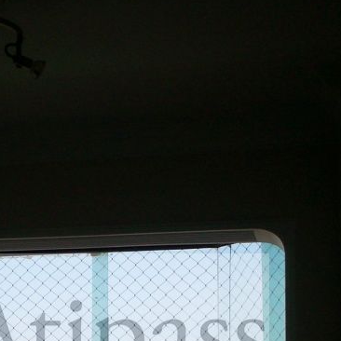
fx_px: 992
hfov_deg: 19.2
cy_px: 347
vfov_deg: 18.9
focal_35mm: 89
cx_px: 42
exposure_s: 1/320
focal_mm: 6
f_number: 4.5
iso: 100
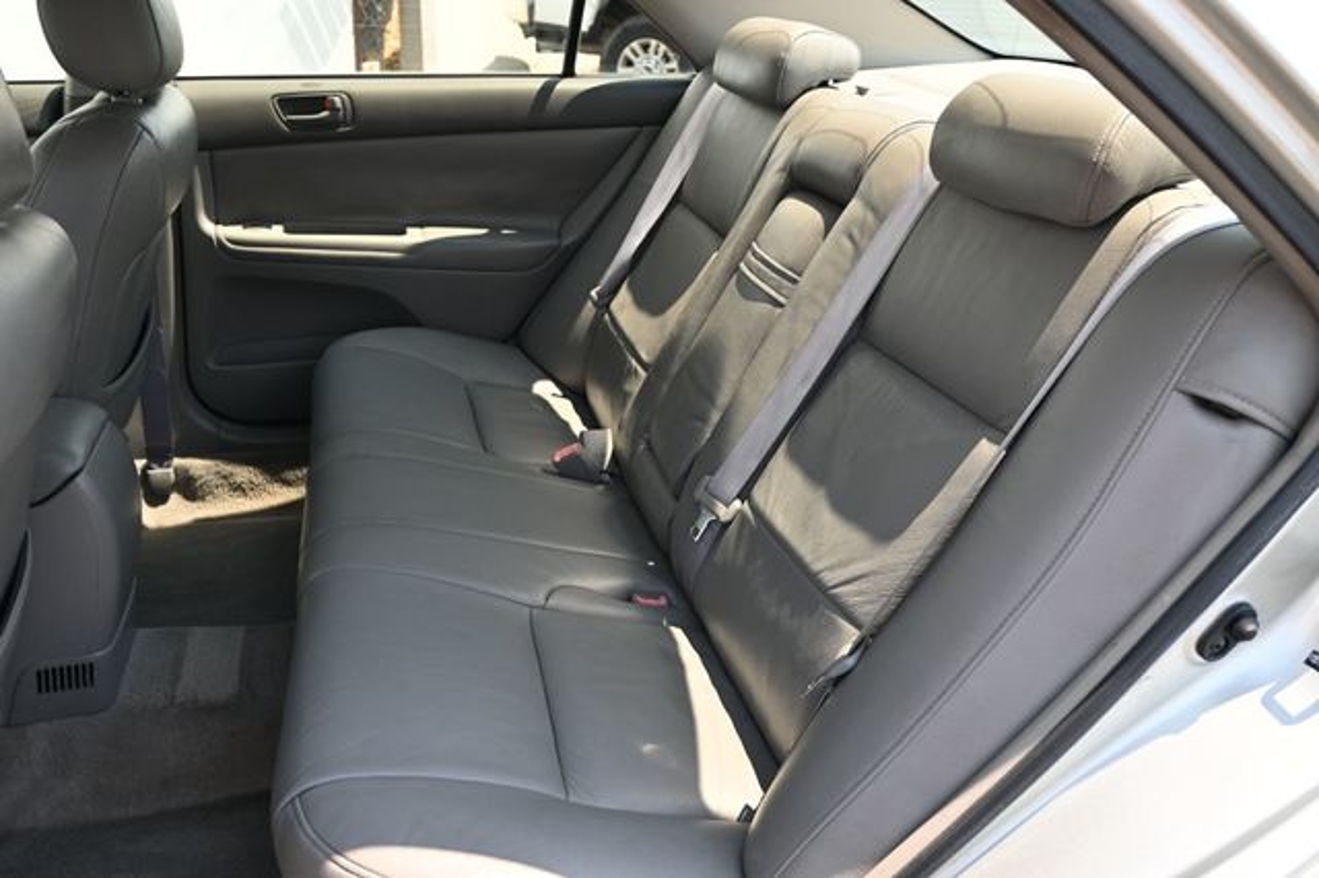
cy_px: 439
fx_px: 1071
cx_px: 660
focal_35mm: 29
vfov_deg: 44.6
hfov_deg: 63.2
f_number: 4
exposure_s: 1/250
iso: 250
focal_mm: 19.5
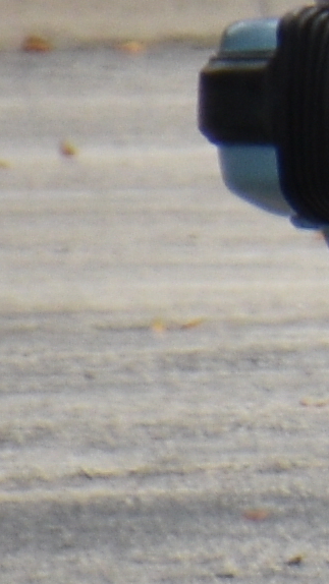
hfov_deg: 0.7
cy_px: -628
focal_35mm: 1840
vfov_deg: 1.2
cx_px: 2952
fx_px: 28528
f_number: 6.3
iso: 200
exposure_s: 1/640
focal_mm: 112
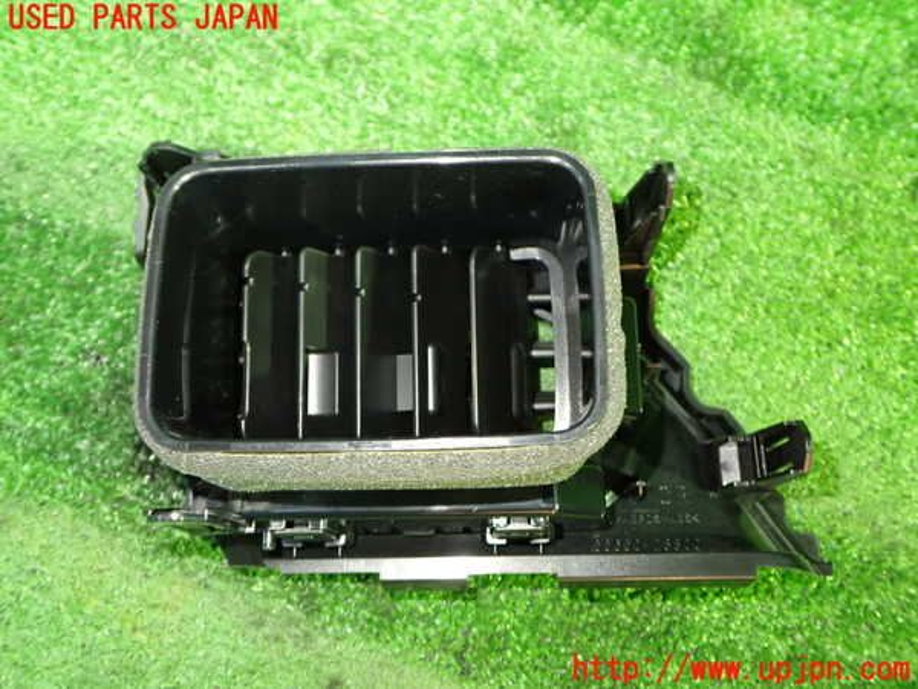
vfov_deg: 44.2
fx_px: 849
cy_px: 344
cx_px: 459
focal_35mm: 32
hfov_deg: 56.8
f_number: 2.4
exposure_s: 1/20
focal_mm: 5.79
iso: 800
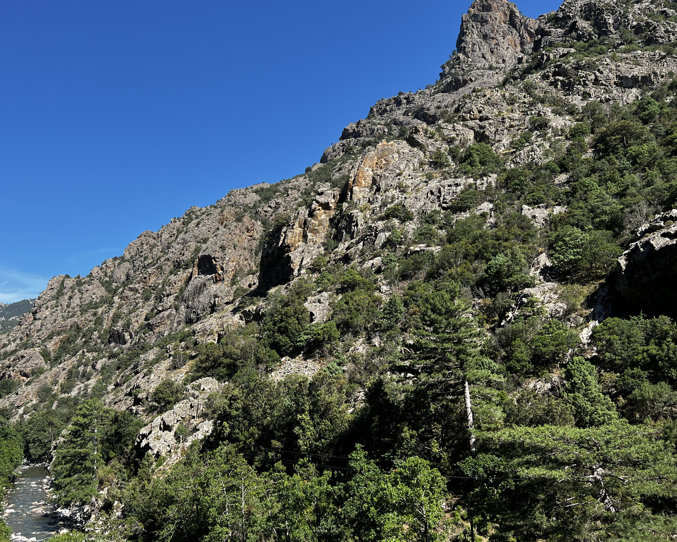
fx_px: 621
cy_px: 282
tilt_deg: +11.4
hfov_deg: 56.7
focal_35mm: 31
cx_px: 268
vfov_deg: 47.1
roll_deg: +0.8
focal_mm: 5.7
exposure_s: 1/2353
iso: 50
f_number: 1.5
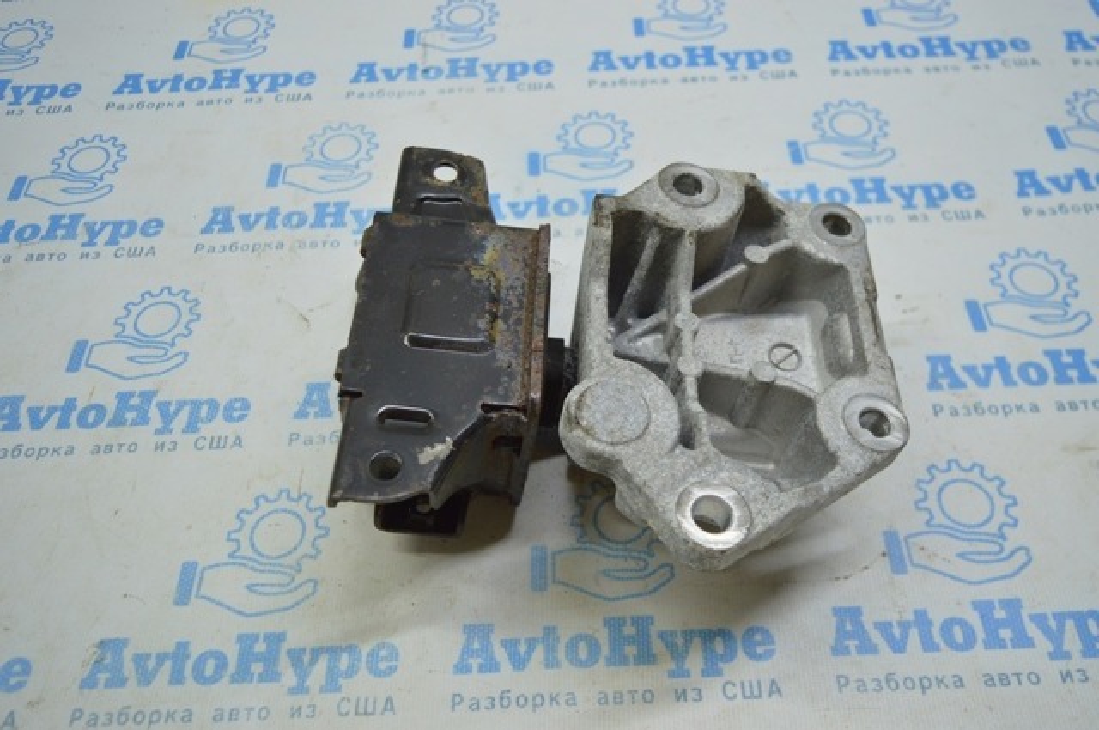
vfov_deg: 39.9
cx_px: 550
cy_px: 365
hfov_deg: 57.3
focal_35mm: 33
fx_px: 1006
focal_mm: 22
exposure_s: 1/100
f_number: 3.8
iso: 400
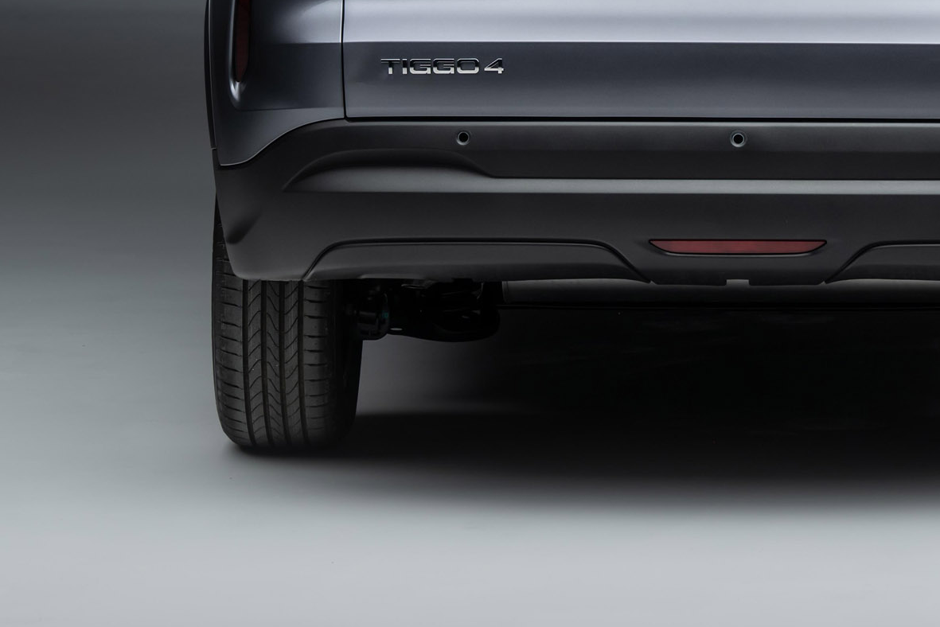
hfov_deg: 10.7
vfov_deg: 7.1
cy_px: -84
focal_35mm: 192
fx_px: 5014
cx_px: 728
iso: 100
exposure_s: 1/8
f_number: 5.6
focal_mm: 70
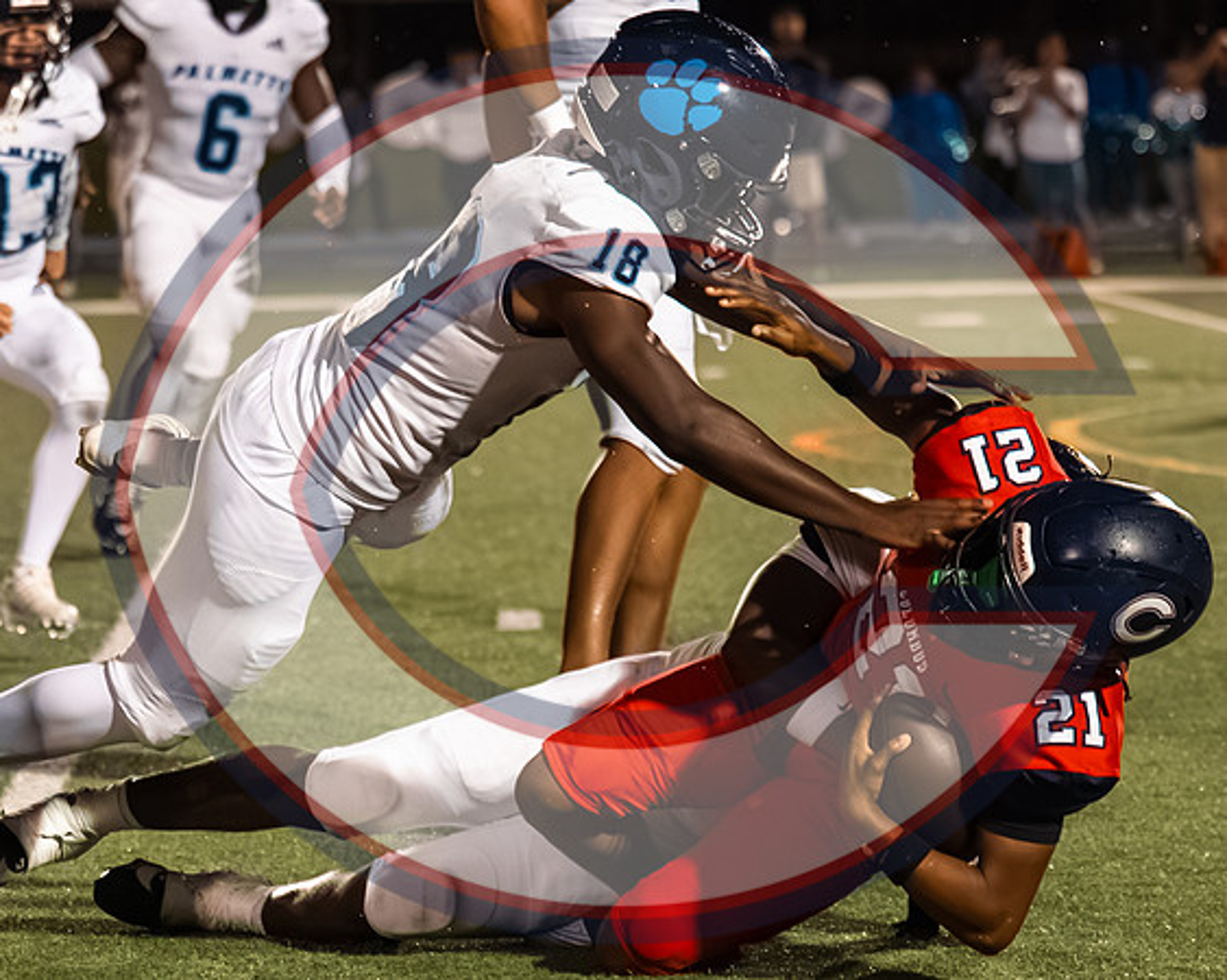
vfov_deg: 6.8
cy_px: 787
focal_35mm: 227
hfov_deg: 8.5
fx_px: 8224
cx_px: 360
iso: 5600
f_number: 2.8
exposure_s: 1/1600
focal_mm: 77
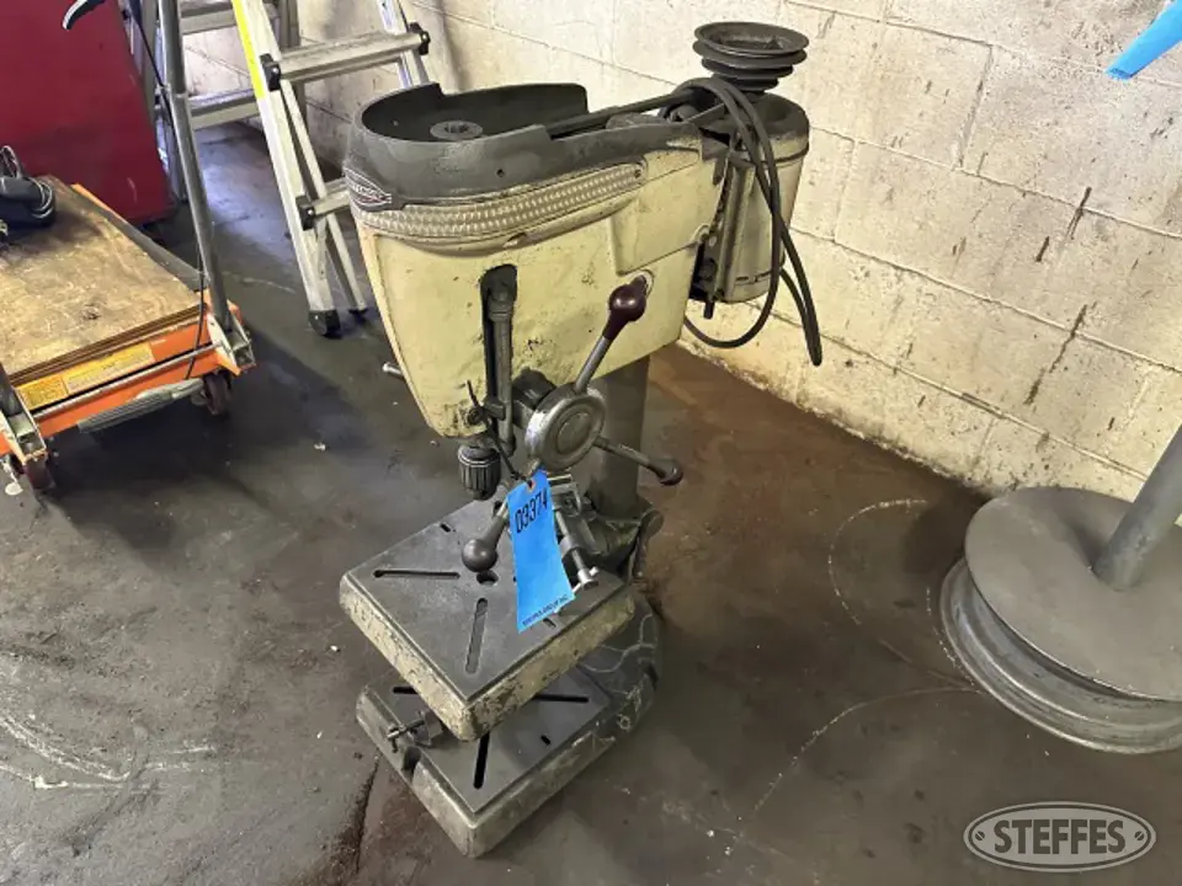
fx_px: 820
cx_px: 591
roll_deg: -4.2
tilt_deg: -38.7
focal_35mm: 24
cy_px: 443
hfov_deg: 71.6
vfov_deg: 56.8
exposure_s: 1/60
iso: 800
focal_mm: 6.86
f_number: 1.78
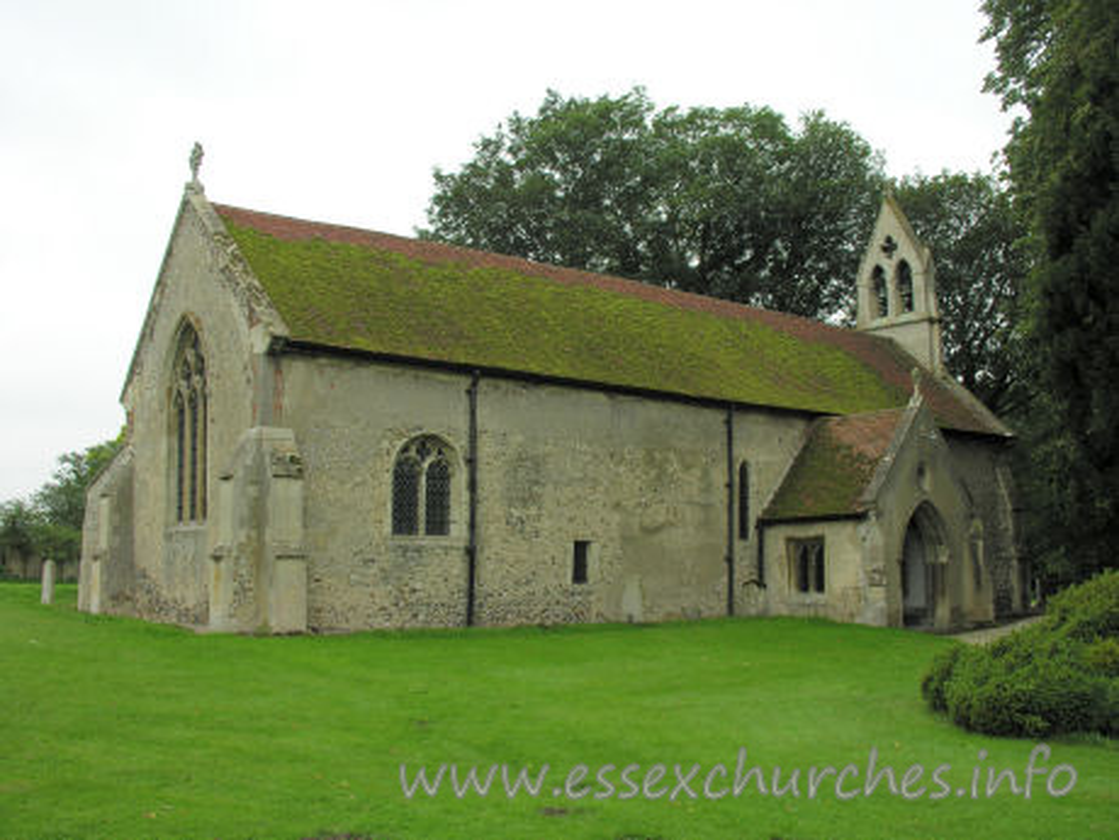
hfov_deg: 52.6
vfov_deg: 40.7
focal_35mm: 35
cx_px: 560
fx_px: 1131
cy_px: 420
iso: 50
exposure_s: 1/137
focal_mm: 8.9
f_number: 4.5
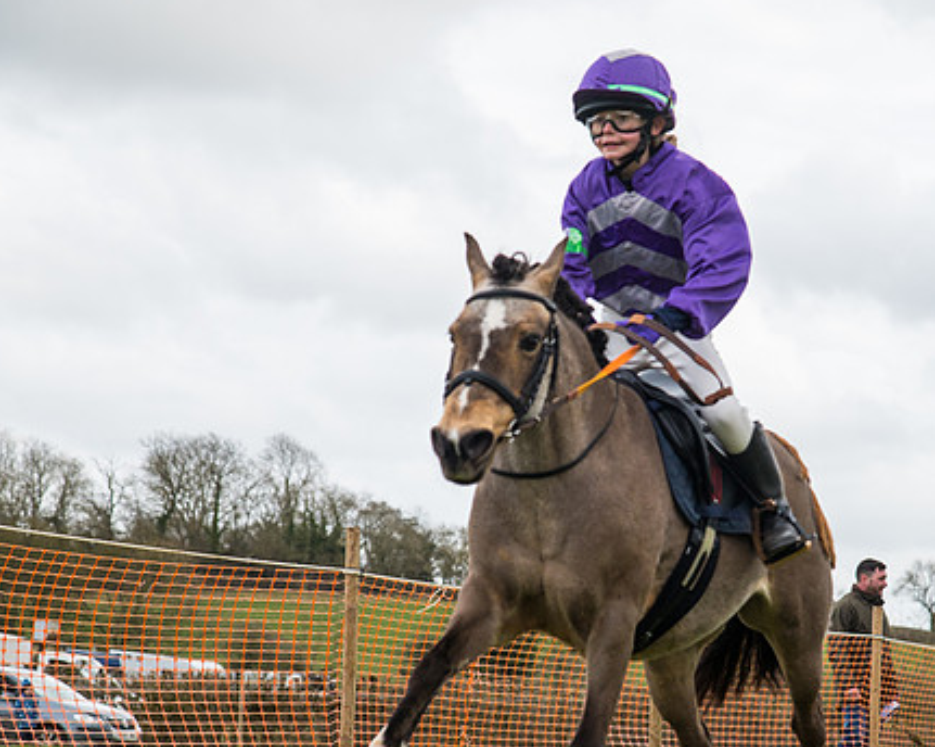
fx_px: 3871
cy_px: 476
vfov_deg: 11.0
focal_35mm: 140
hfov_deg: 13.7
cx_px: 631
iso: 800
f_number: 5
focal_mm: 95
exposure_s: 1/1250
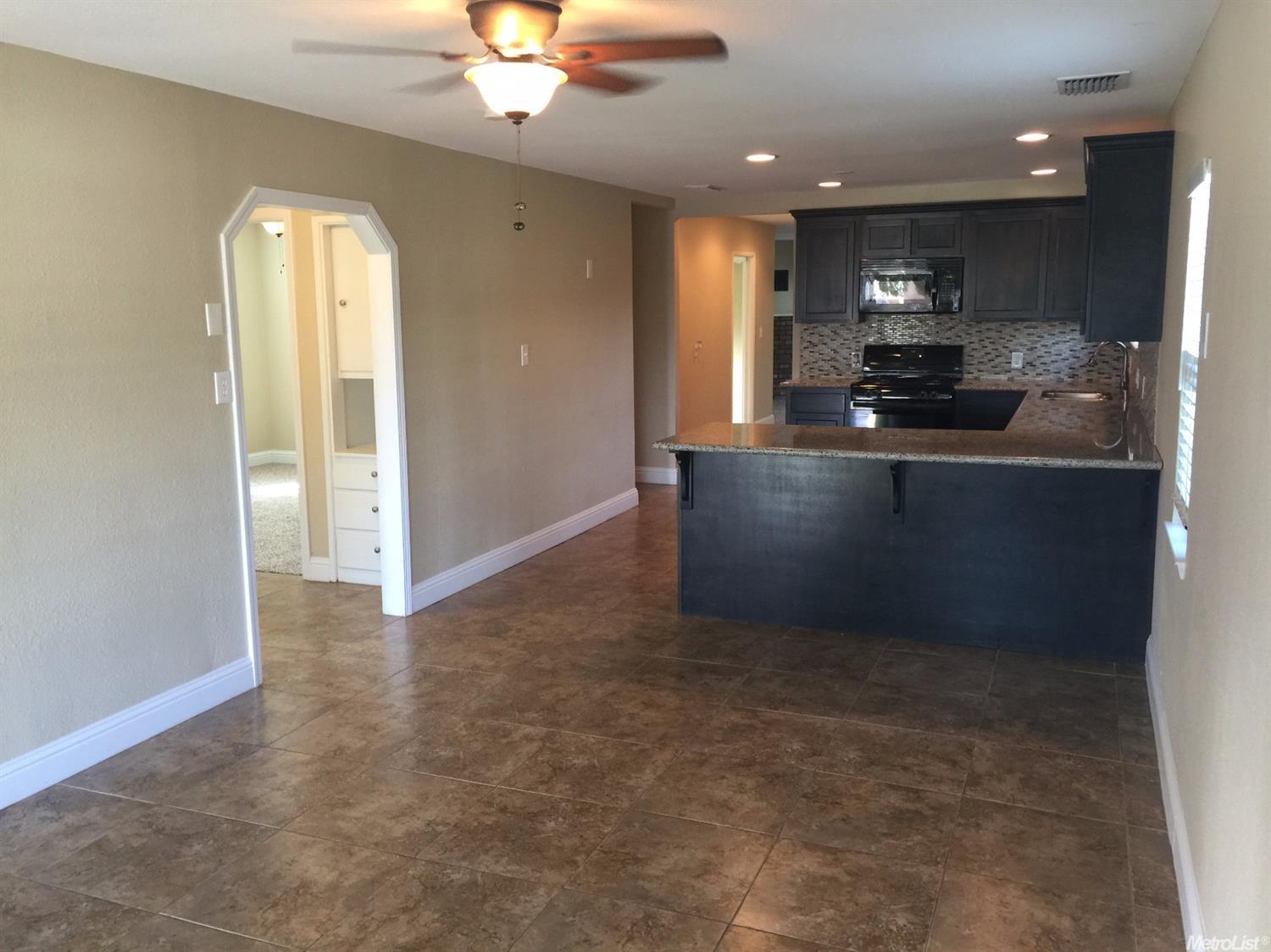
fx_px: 1064
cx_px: 636
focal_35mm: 29
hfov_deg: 61.7
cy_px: 476
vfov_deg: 48.2
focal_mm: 4.15
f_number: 2.2
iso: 50
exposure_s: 1/15
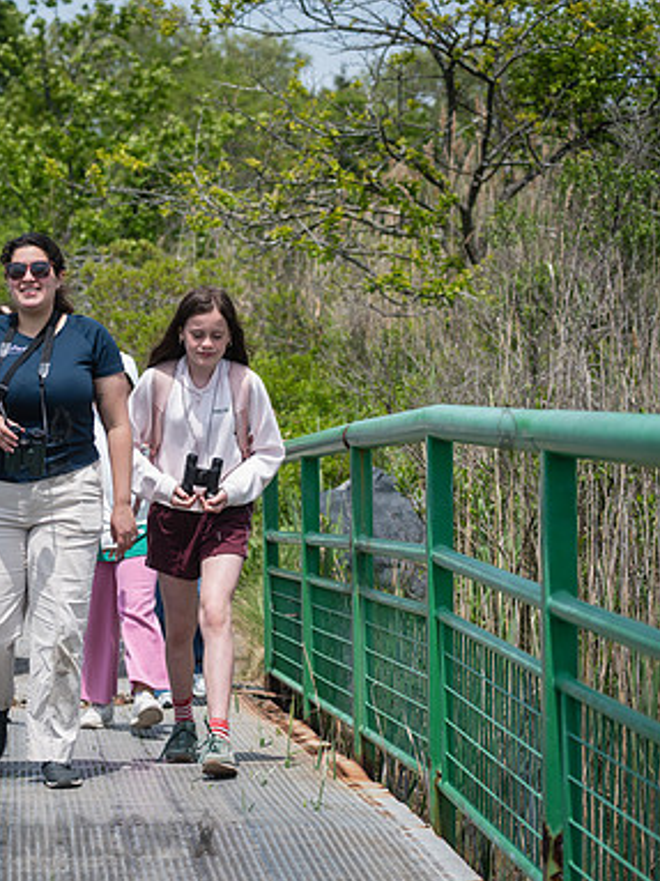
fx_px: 3129
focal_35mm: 123
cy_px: 442
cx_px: 39
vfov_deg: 16.0
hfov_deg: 11.9
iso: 64
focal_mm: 80
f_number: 4.5
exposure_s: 1/500
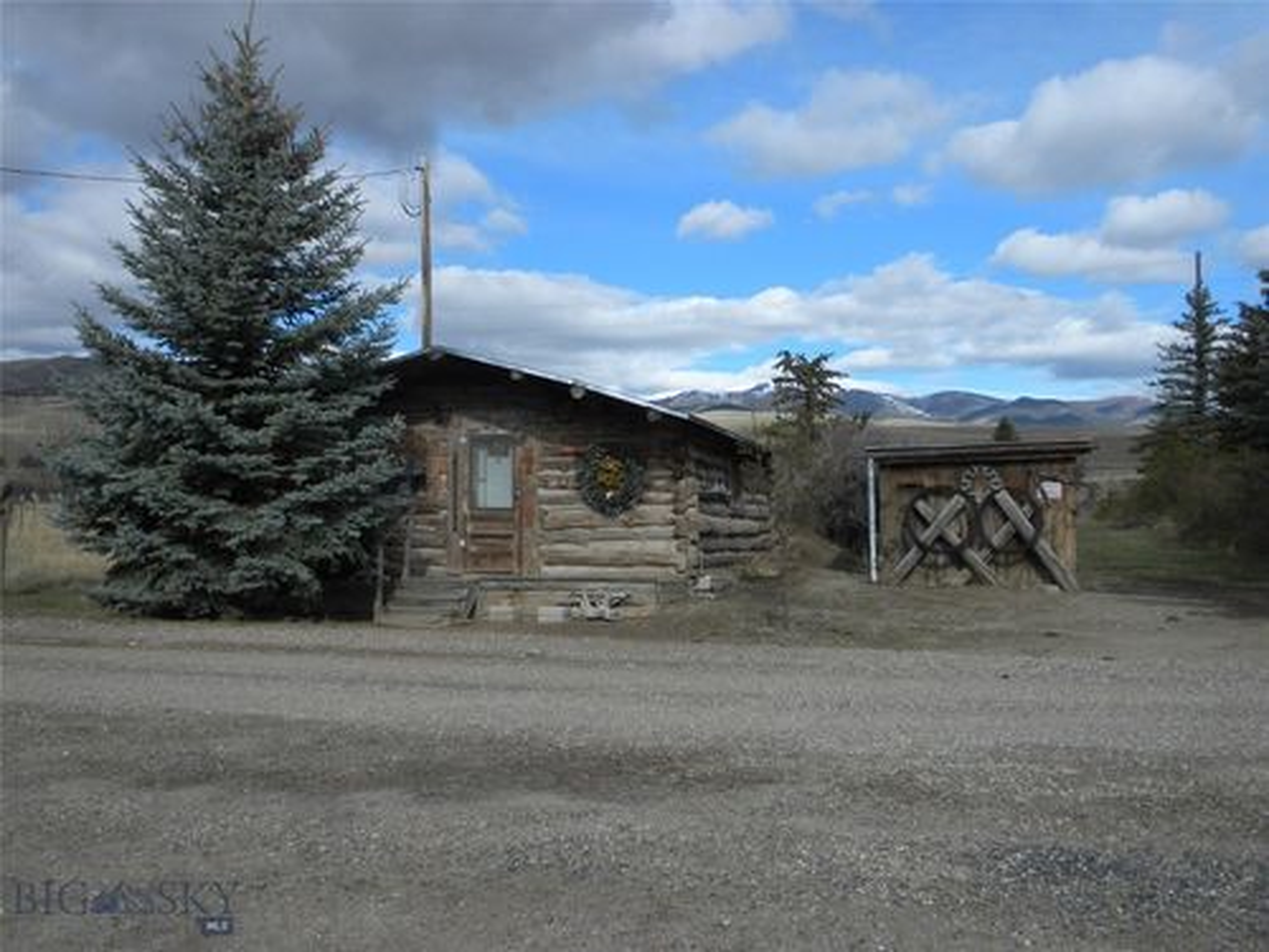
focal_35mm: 37
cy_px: 476
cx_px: 634
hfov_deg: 50.1
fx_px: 1356
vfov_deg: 38.7
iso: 64
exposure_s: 1/130
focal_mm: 6.6
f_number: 10
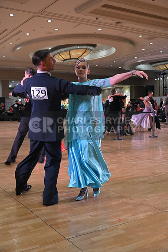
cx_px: 84
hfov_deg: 33.4
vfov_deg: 48.4
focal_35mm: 40
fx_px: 280
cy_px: 126
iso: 2500
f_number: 5
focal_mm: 40
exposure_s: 1/400
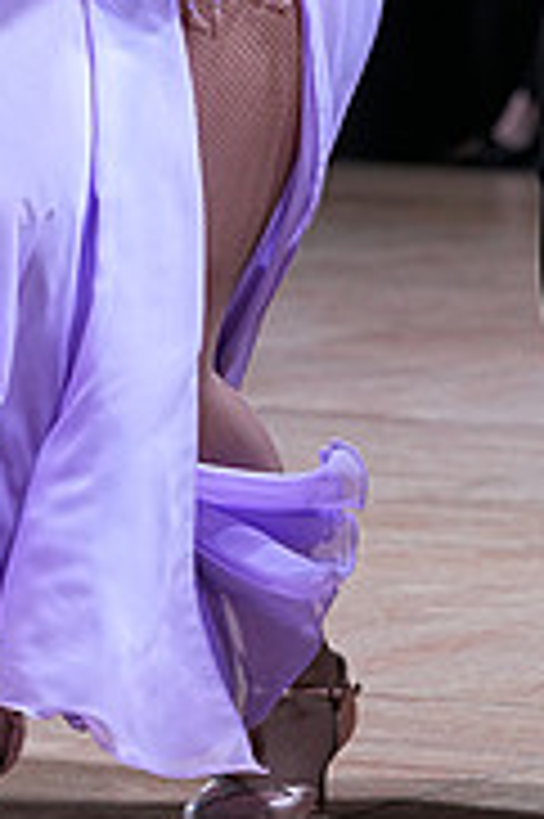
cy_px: -333
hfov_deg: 3.6
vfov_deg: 5.3
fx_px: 8697
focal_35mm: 383
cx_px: 236
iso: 1000
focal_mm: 120
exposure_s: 1/400
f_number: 4
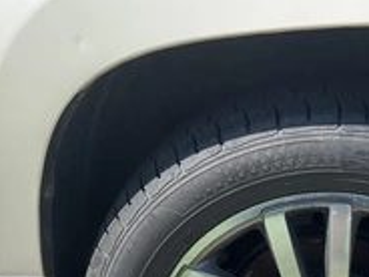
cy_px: 297
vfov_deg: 22.1
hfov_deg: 29.9
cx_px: 301
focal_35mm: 63
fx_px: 672
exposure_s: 1/912
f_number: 1.8
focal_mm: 3
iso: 25
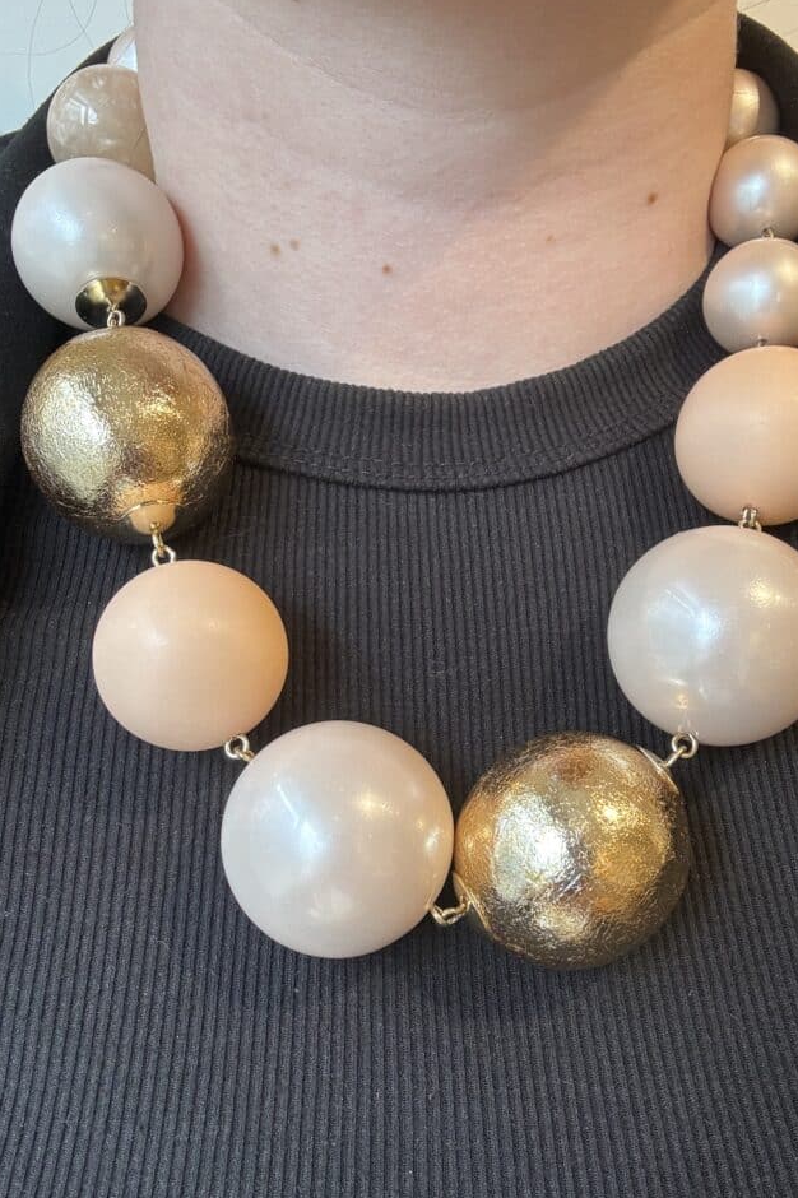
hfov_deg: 38.8
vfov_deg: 55.8
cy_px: 639
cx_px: 423
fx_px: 1131
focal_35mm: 34
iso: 64
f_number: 1.9
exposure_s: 1/100
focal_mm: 2.69
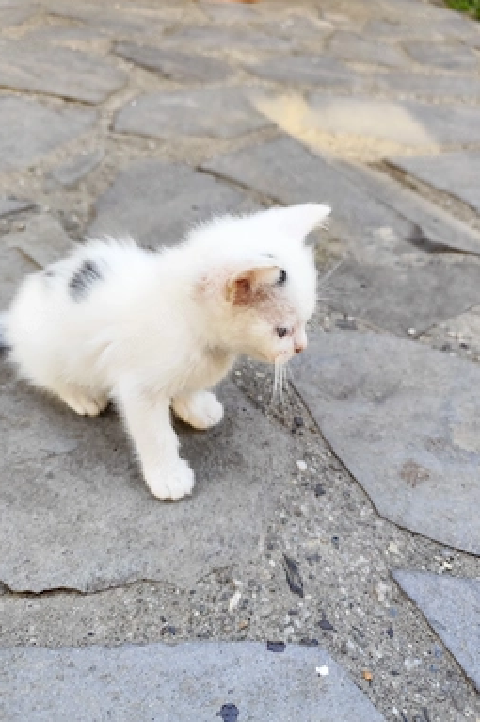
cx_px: 239
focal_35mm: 25
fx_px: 500
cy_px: 353
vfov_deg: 71.5
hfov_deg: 51.2
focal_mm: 6.19
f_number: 1.65
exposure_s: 1/100
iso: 80
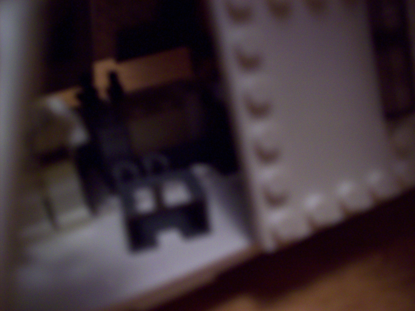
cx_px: 208
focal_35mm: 36
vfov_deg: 39.6
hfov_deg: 51.4
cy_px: 156
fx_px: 431
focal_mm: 6
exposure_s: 1/8
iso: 200
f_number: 2.7
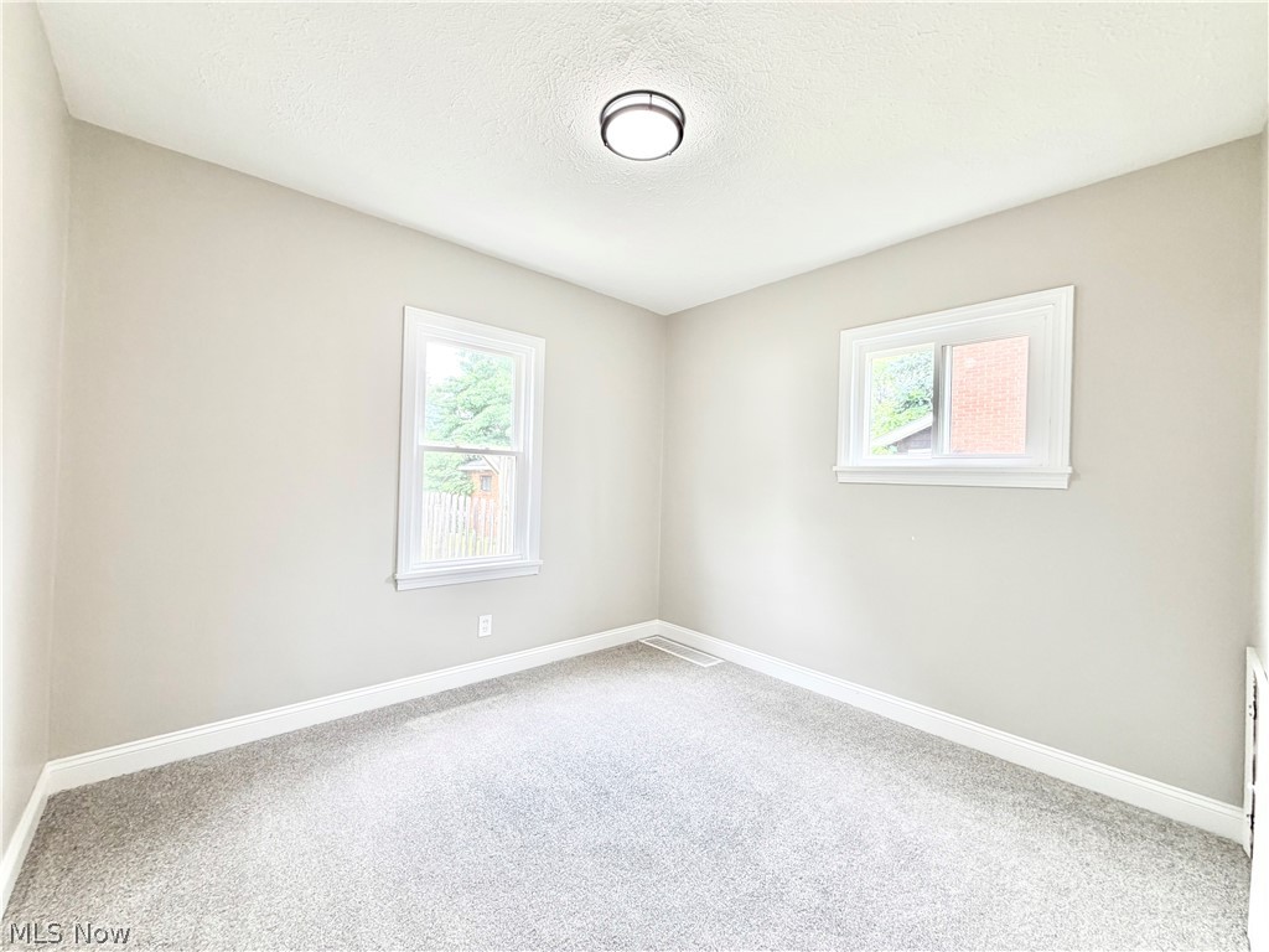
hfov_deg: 102.1
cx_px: 634
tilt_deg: -0.4
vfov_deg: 85.7
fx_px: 513
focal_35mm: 14
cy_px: 476
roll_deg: -1.0
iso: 125
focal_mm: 2.22
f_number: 2.2
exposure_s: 1/120
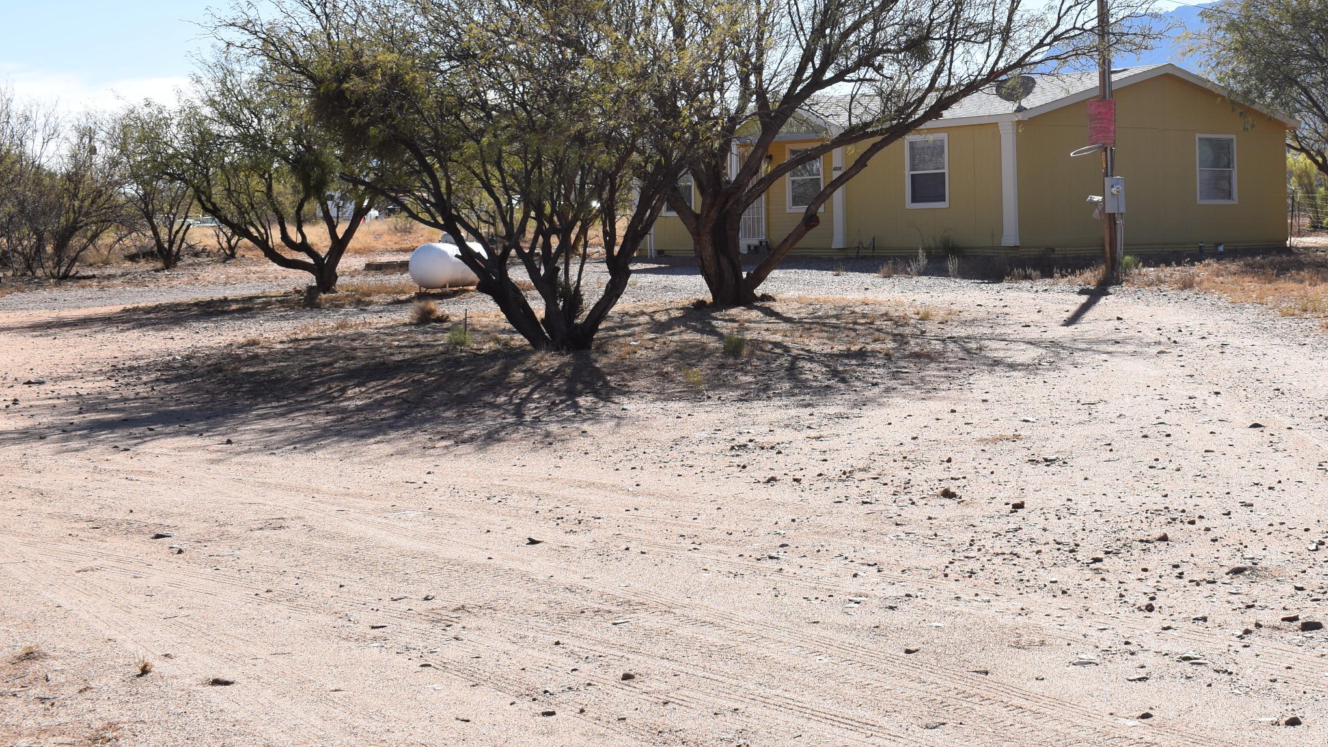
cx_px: 969
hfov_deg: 35.5
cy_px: 178
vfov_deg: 20.6
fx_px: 2034
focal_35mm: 58
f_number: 8
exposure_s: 1/250
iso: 100
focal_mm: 25
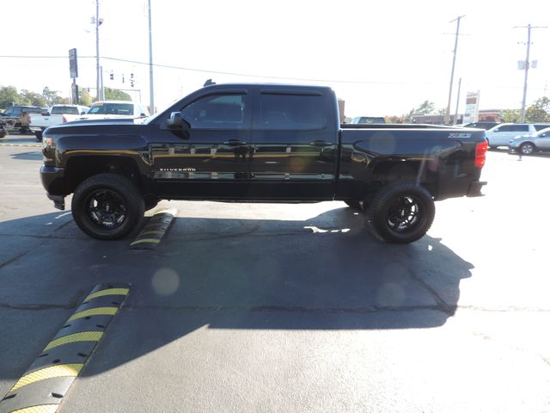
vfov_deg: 56.8
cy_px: 206
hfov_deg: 71.6
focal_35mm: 24
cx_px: 275
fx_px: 381
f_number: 3
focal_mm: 4.3
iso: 80
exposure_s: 1/250
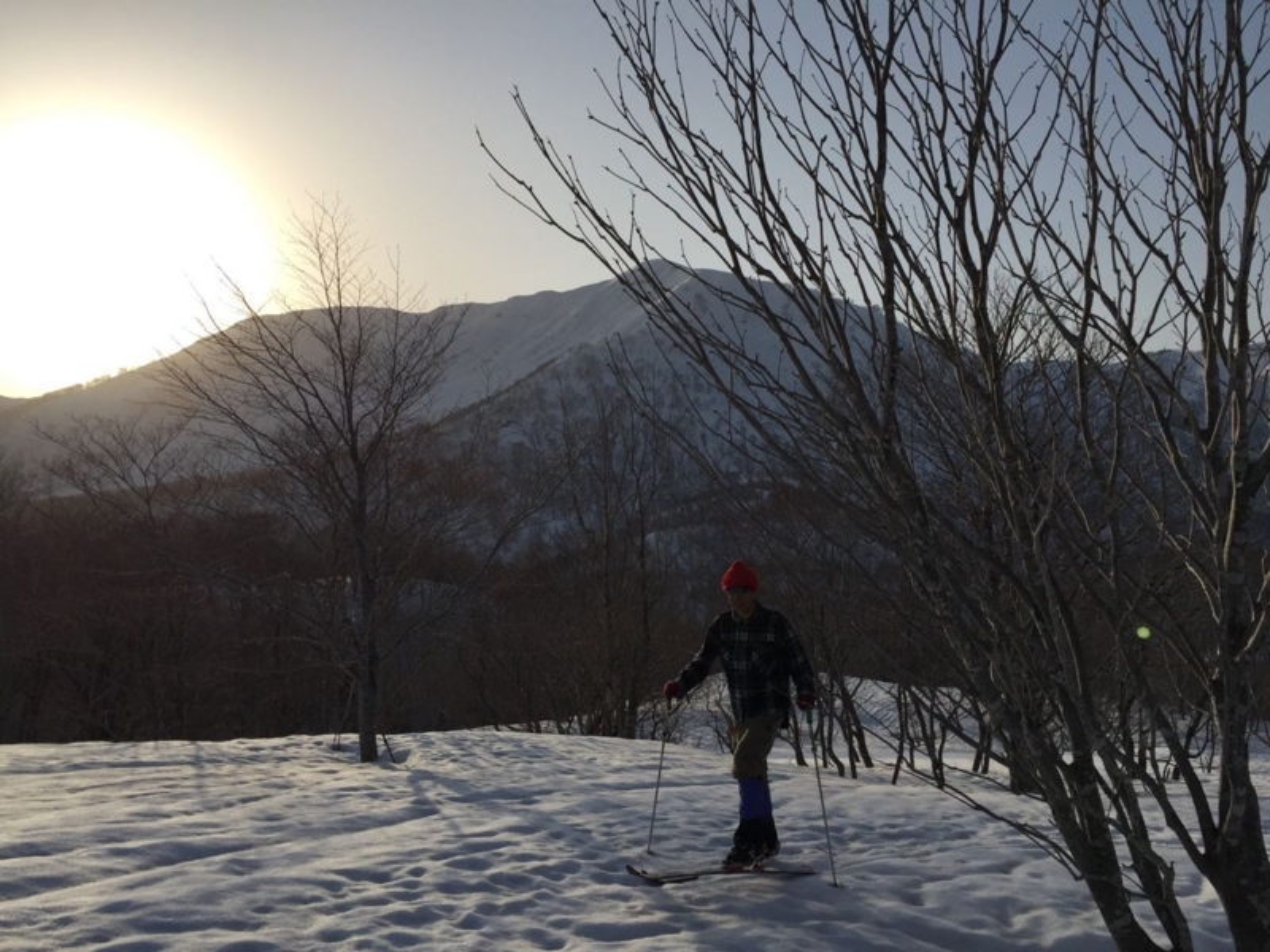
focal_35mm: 29
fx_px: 1064
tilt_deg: +4.2
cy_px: 476
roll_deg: -0.3
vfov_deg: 48.2
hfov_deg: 61.7
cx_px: 635
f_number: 2.2
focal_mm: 4.15
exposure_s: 1/5650
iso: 32
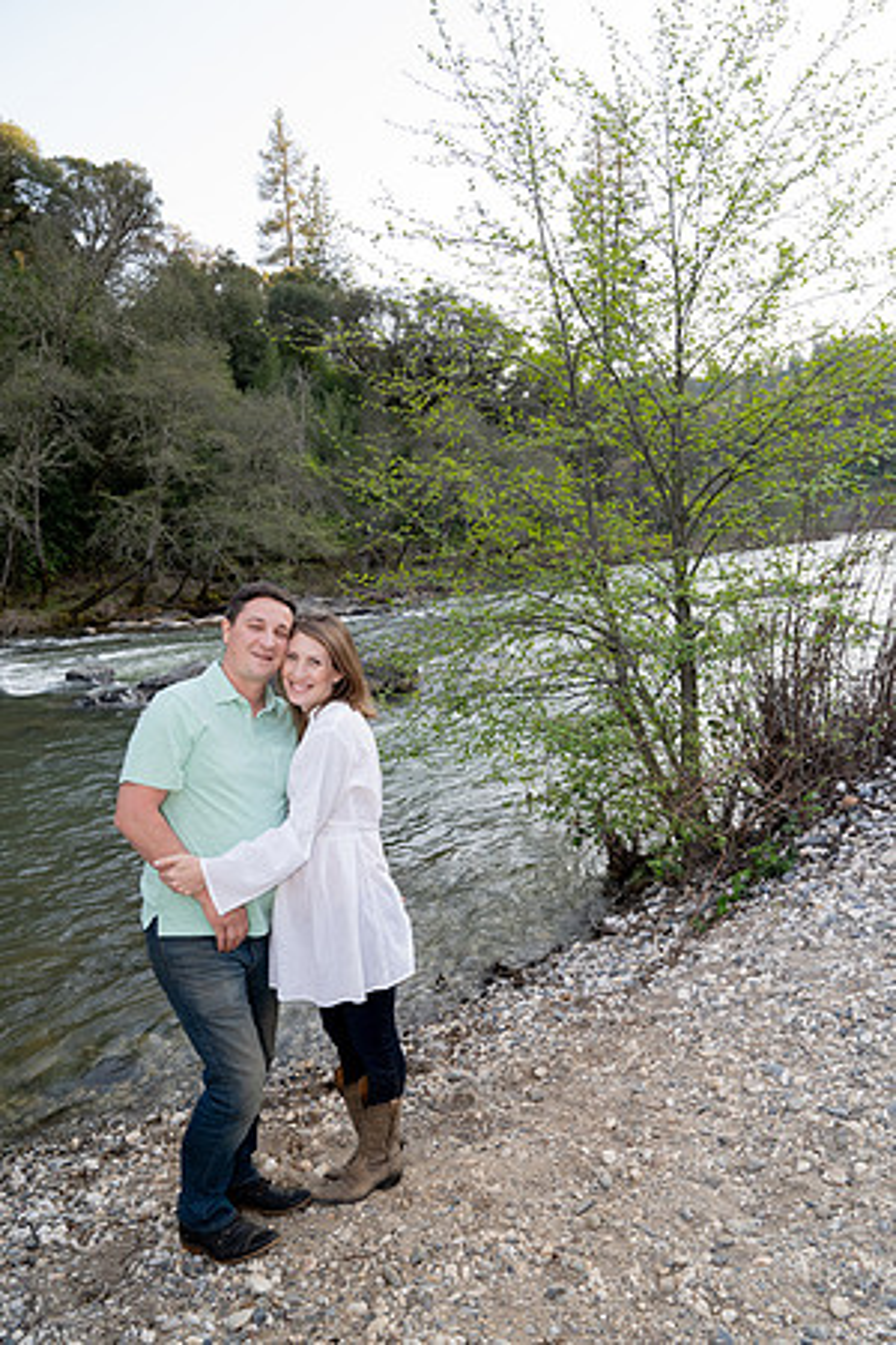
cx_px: 448
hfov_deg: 51.3
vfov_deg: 71.5
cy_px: 672
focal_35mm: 25
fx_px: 933
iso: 800
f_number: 5
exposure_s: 1/250
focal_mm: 25
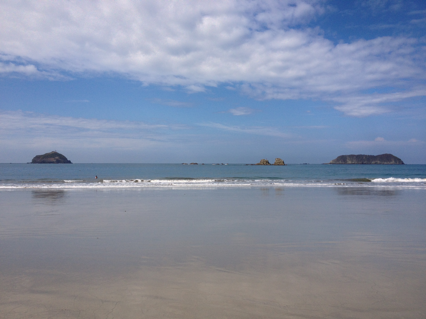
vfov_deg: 40.7
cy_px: 160
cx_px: 213
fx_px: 431
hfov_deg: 52.6
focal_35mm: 35
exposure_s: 1/3247
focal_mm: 4.28
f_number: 2.4
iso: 50
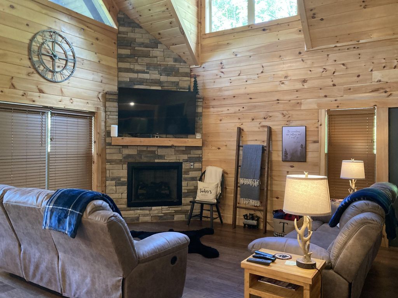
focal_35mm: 28
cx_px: 199
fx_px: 322
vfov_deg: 49.7
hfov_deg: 63.4
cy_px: 149
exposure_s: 1/40
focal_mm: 3.99
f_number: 1.8
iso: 250
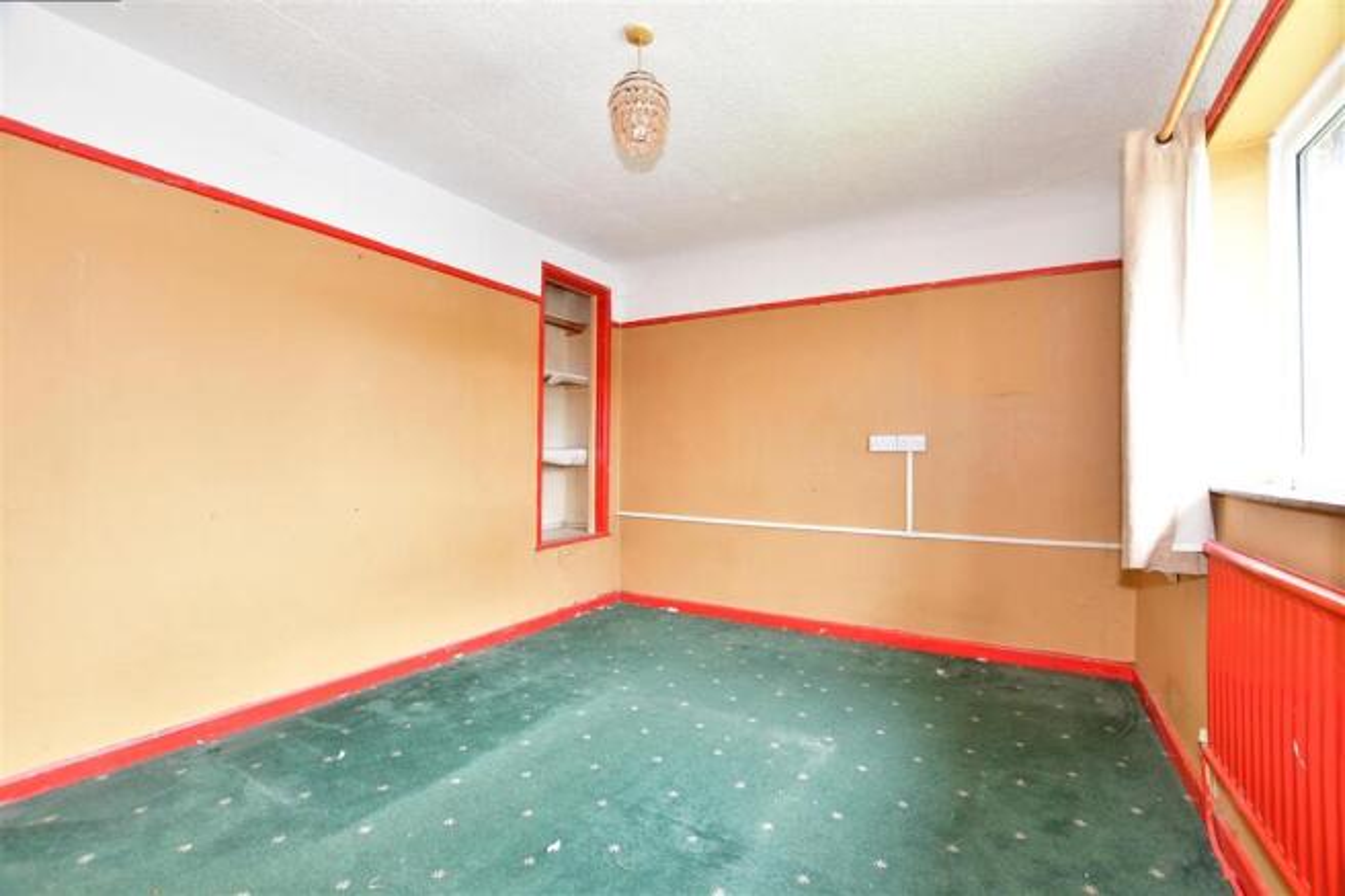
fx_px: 560
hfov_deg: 100.4
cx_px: 672
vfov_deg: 77.3
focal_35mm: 15
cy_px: 448
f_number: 6.3
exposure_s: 1/2
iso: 160
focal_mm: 10
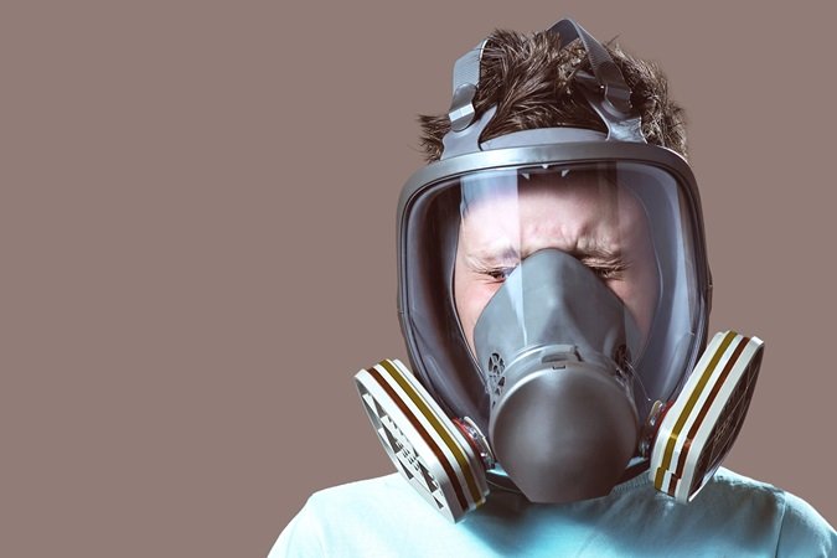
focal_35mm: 85
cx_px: 418
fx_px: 1976
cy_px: 279
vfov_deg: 16.1
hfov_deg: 23.9
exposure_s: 1/125
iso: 100
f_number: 5.6
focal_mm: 85
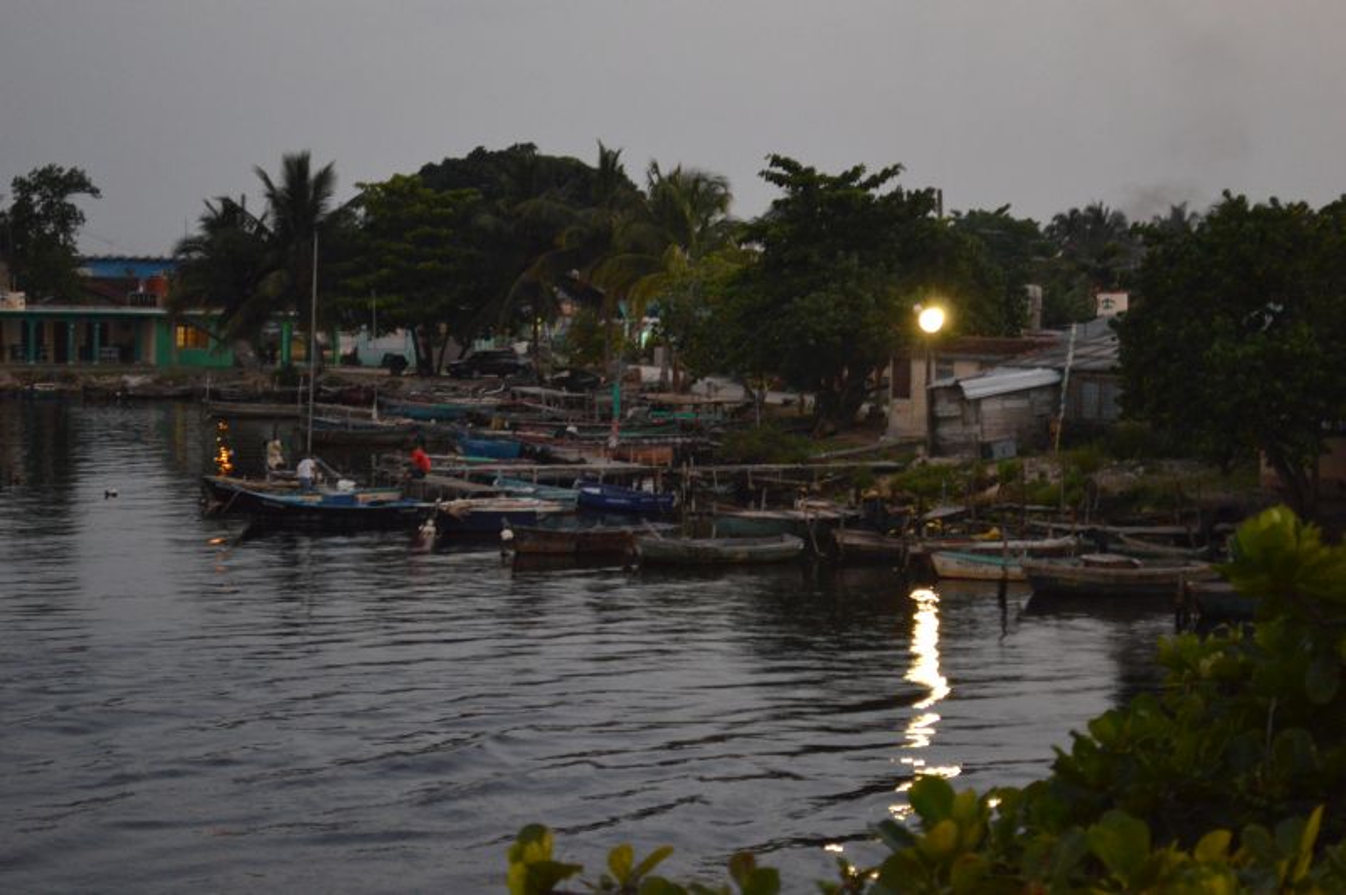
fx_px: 3082
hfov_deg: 24.6
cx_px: 673
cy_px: 448
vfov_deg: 16.5
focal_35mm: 82
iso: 2500
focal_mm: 55
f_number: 5.6
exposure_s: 1/15
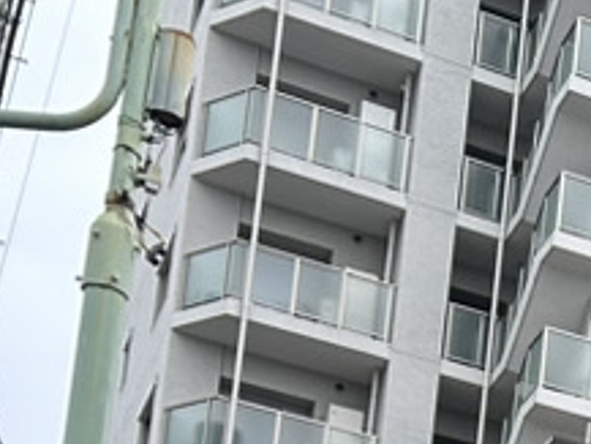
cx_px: 1337
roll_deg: -3.1
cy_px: 1084
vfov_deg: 9.2
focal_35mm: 144
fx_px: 2460
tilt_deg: +8.9
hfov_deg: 11.7
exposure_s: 1/221
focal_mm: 5.7
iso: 40
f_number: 1.5
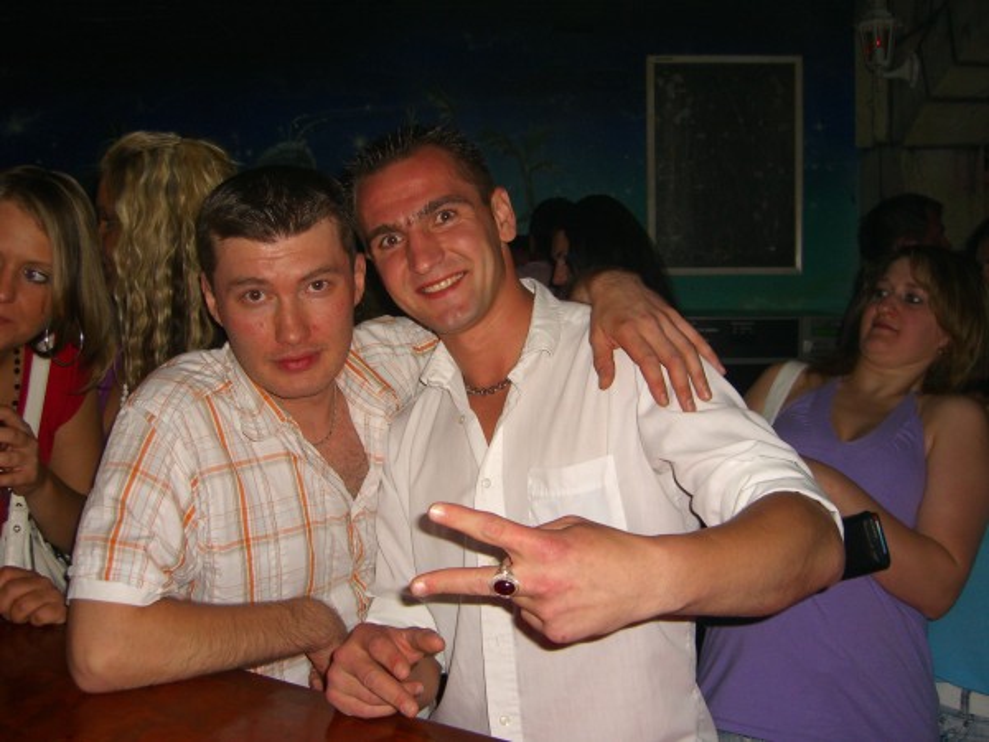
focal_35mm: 38
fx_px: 1086
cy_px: 371
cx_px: 494
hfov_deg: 49.0
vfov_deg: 37.7
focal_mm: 7.9
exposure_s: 1/60
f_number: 2.8
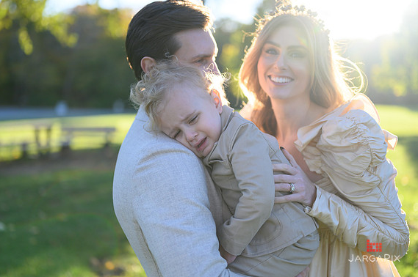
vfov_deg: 26.4
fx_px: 591
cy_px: 136
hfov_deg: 38.9
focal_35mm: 51
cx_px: 206
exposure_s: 1/2000
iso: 320
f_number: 2
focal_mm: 50
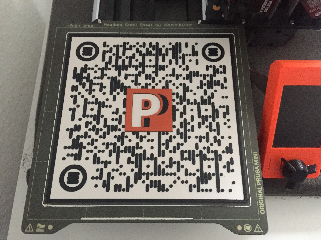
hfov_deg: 61.7
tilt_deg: -68.5
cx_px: 160
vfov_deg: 48.2
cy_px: 120
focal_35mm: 29
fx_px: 269
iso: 400
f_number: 2.2
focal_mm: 4.15
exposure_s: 1/17
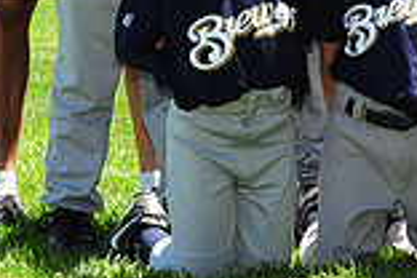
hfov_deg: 7.4
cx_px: 500
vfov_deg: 4.9
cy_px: -179
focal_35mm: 278
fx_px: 3220
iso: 200
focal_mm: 75
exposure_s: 1/400
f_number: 5
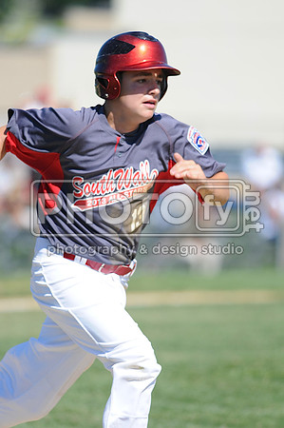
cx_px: 142
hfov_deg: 3.0
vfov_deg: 4.6
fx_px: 5337
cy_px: 214
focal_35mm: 450
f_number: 4
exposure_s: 1/1600
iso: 200
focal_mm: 300
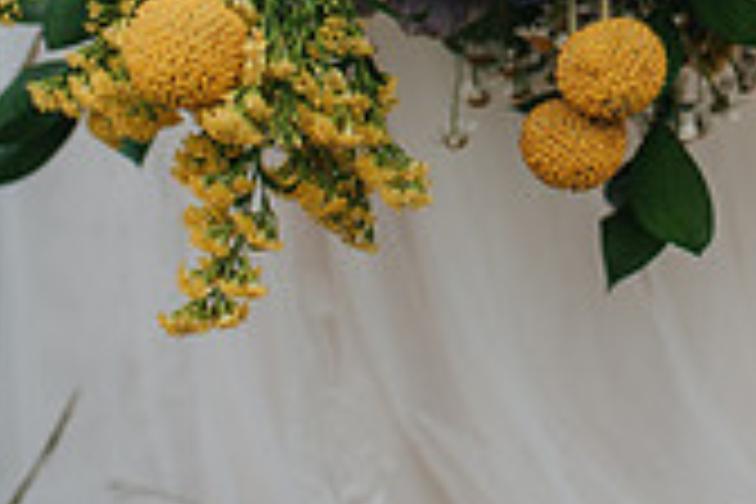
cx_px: 662
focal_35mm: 121
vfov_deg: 11.0
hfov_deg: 16.7
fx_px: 2541
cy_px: -187
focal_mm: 35
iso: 100
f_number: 3.2
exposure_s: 1/800
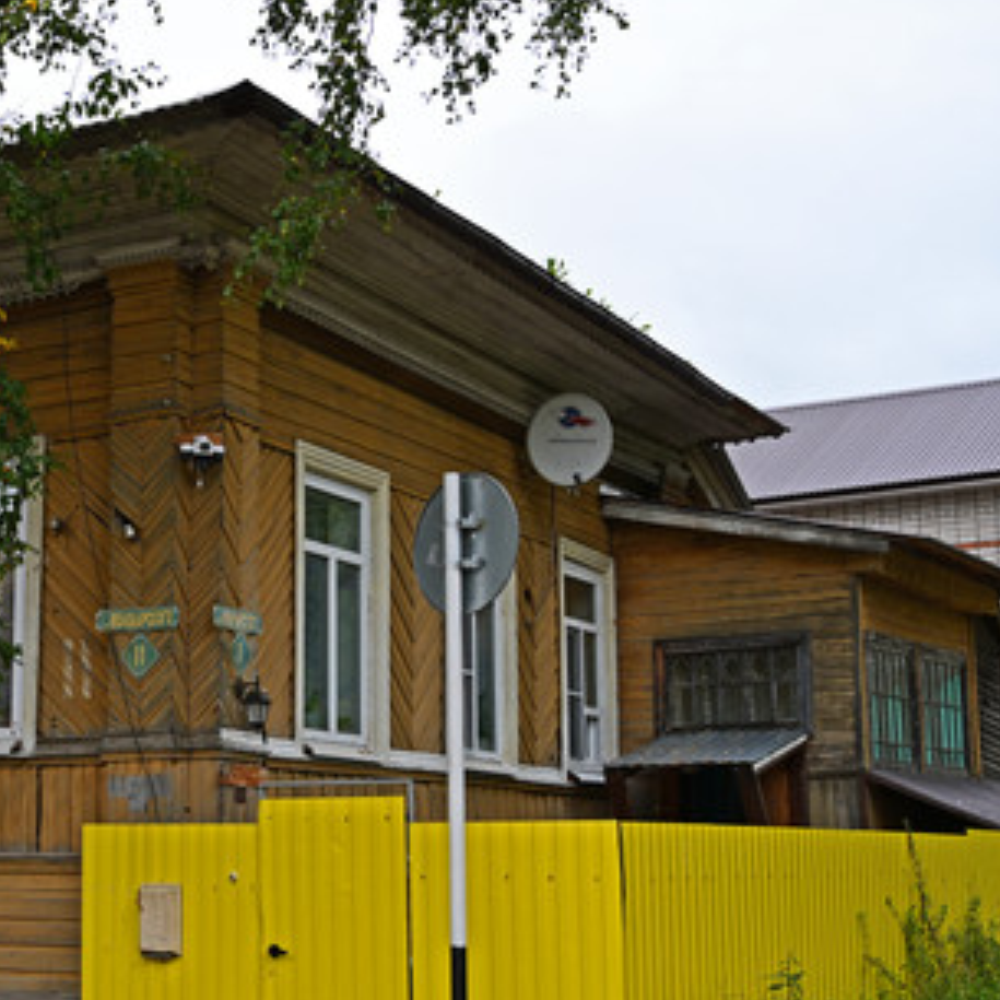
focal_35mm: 57
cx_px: 115
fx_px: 1863
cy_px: 608
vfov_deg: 30.0
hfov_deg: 28.9
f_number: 5.6
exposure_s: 1/180
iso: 100
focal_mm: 32
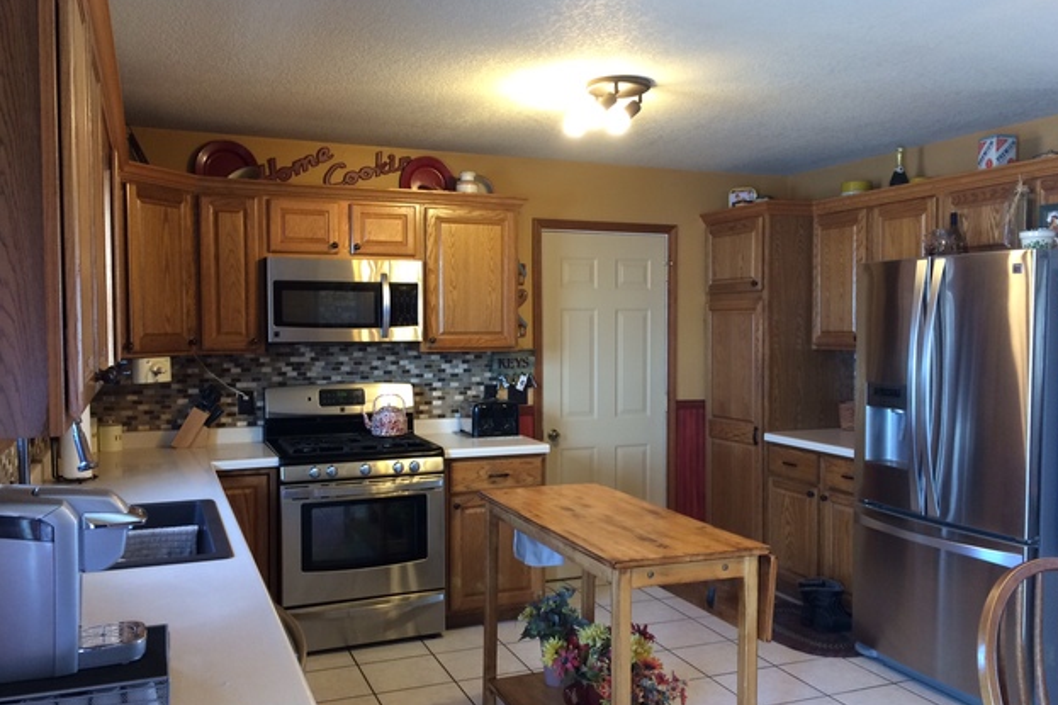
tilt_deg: -0.8
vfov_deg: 42.3
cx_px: 537
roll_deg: -0.6
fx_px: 911
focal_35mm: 31
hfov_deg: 60.3
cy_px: 372
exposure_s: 1/30
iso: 100
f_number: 2.2
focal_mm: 4.15
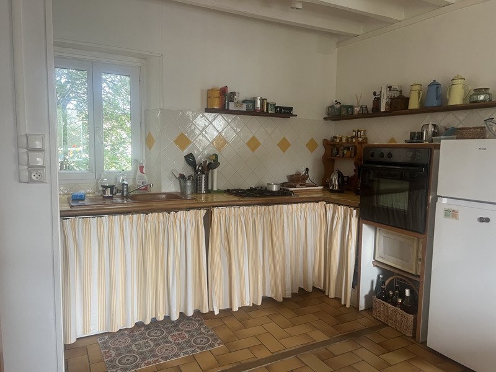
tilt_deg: -6.9
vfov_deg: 53.1
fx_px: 373
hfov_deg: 67.3
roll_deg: -1.8
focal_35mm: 26
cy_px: 186
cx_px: 248
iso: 125
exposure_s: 1/95
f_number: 1.5
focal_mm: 5.7
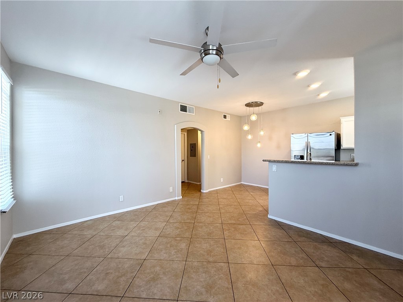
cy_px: 151
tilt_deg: +2.1
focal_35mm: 14
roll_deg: +0.0
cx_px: 202
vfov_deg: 85.7
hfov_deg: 102.1
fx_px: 163
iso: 160
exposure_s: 1/120
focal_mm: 2.22
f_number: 2.2
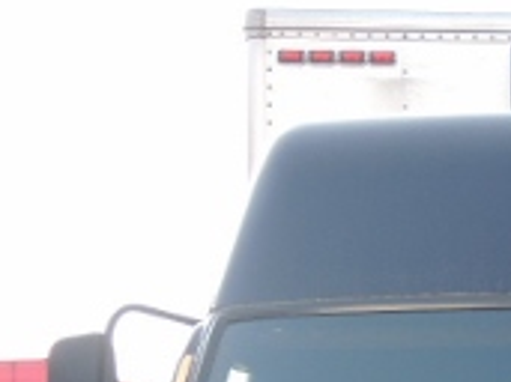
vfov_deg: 10.0
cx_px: 687
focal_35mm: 142
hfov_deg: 13.4
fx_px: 2095
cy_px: 609
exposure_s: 1/250
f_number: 2.2
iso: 80
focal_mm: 8.2
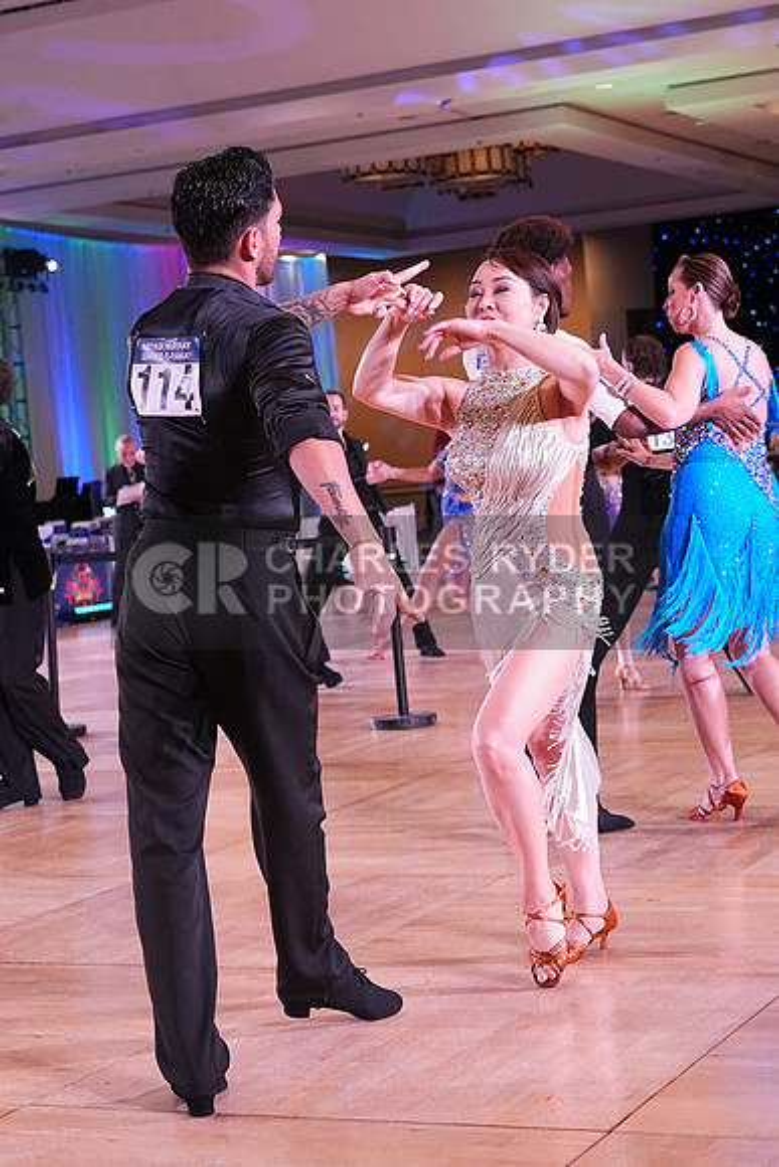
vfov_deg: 30.1
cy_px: 584
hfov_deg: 20.3
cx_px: 390
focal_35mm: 67
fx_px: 2173
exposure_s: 1/400
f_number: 4.5
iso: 3200
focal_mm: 45
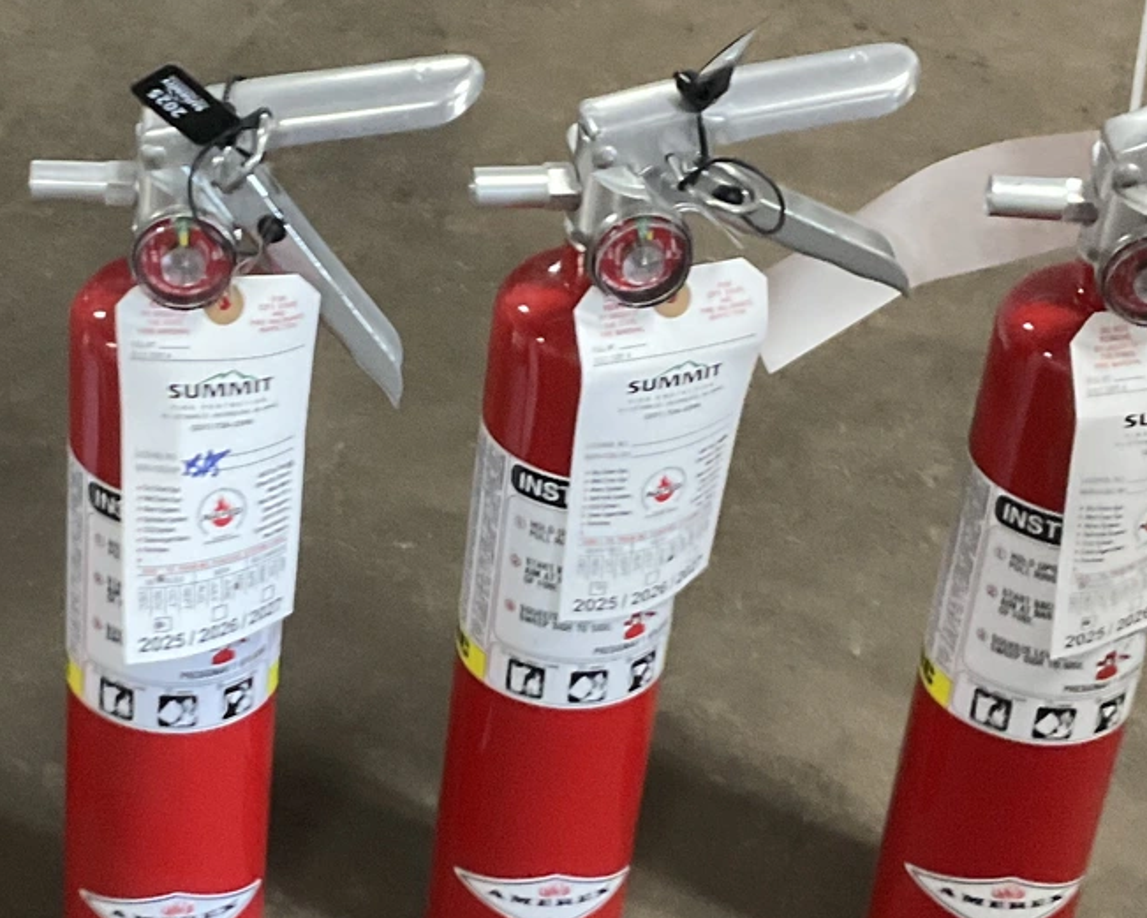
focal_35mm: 87
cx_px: 321
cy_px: 469
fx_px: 2954
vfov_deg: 17.7
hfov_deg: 21.8
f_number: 1.8
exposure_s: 1/40
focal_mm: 3
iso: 200
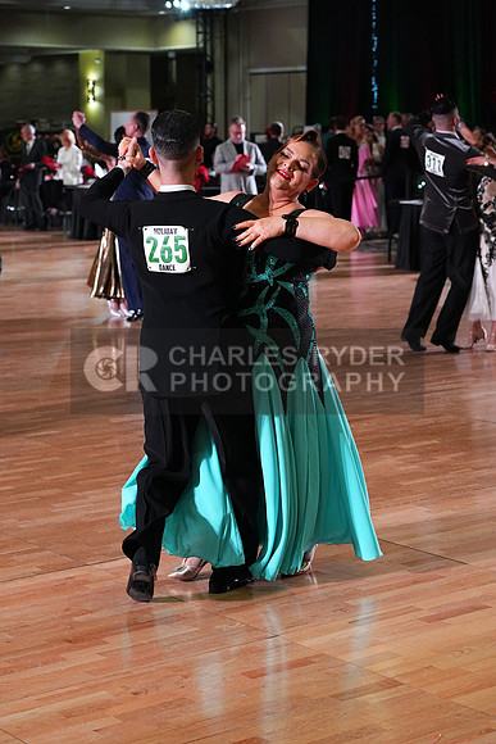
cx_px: 248
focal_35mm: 76
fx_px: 1570
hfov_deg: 18.0
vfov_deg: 26.6
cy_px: 372
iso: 6400
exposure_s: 1/400
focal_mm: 76
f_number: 5
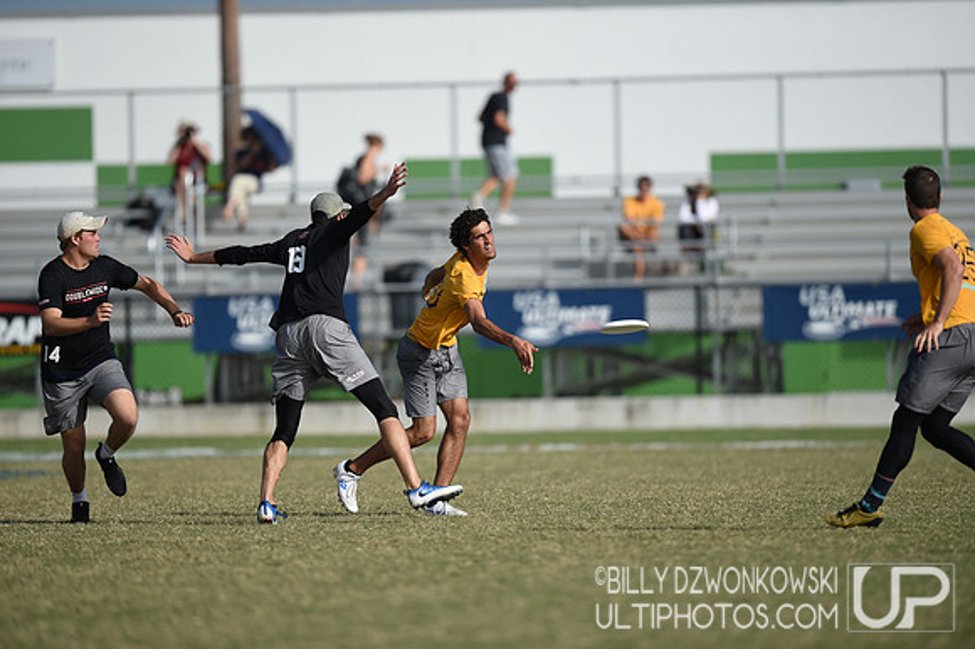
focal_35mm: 400
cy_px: 324
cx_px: 488
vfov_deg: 3.4
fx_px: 10827
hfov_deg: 5.2
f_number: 3.2
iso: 100
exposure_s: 1/2500
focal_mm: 400
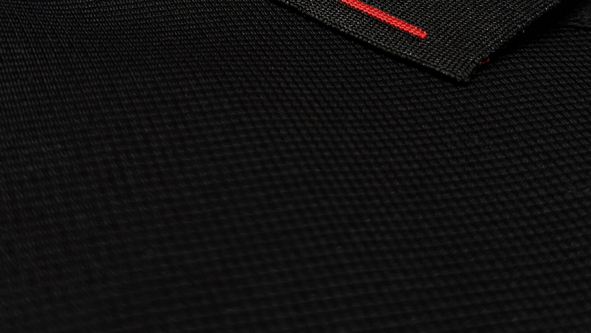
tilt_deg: -26.7
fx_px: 1097
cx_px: 296
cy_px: -60
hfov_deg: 30.1
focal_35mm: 70
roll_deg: -3.8
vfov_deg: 16.6
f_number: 1.78
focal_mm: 6.86
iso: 125
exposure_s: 1/120
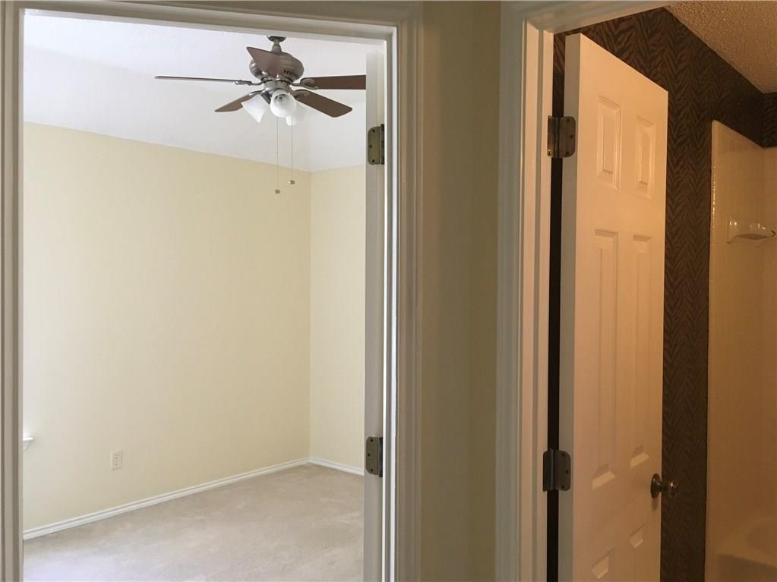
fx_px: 651
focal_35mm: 29
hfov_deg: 61.7
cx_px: 388
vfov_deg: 48.2
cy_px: 291
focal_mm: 4.15
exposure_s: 1/30
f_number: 2.2
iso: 160
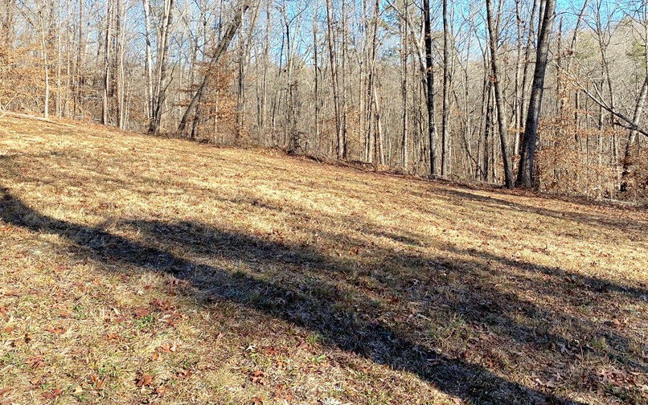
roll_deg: +0.8
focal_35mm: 35
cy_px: 122
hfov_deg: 55.2
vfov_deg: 35.8
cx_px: 359
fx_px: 618
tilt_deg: -0.1
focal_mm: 4.25
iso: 32
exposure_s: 1/1157
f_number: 1.8
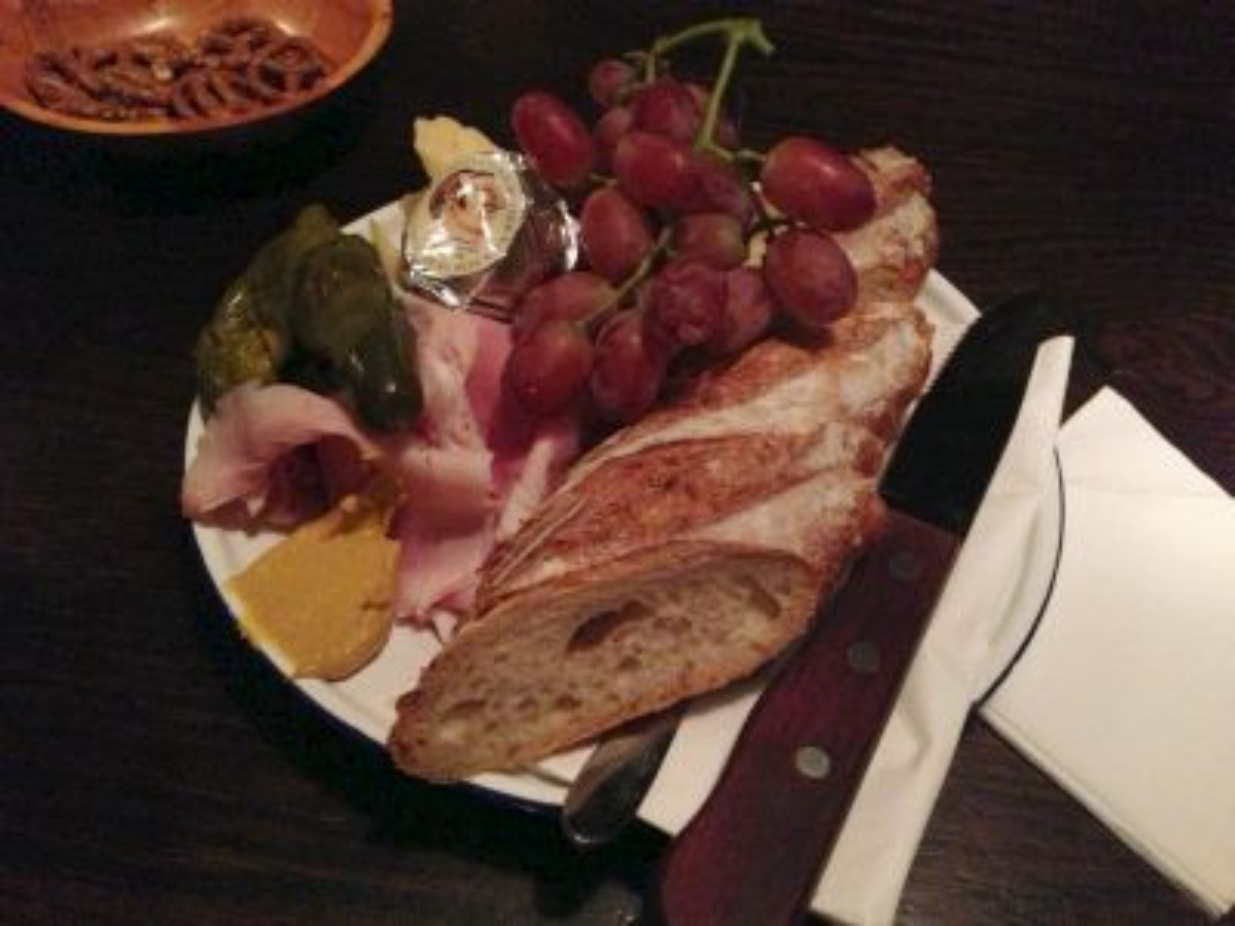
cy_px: 463
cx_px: 618
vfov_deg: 42.9
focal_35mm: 33
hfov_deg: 55.4
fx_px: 1177
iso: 800
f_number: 2.4
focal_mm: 4.13
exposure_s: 1/15
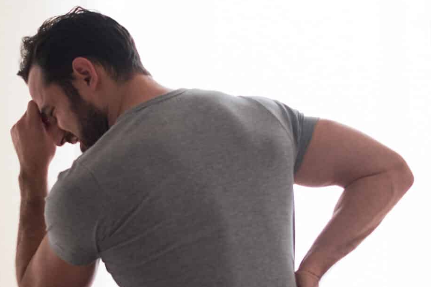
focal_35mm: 118
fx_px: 1412
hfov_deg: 17.3
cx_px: 297
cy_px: 205
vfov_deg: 11.6
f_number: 2
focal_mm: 35
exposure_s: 1/45
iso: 320
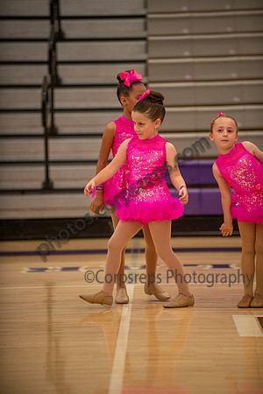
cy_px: 197
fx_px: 2191
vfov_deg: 10.3
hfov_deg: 6.9
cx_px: 132
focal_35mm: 200
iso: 3200
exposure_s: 1/640
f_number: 2.8
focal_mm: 200
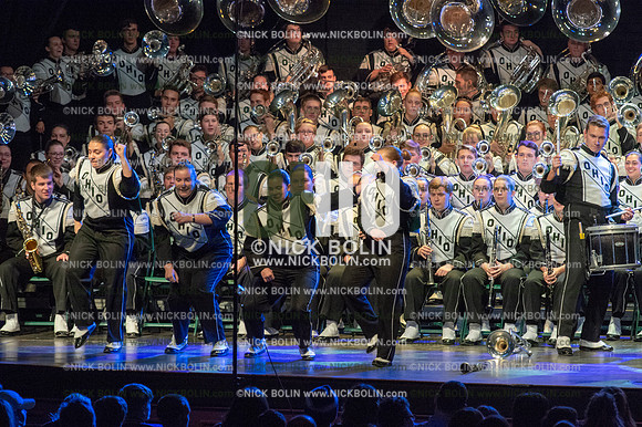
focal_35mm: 210
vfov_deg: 6.5
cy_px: 214
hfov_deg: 9.8
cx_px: 321
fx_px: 3743
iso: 8000
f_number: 5.6
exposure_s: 1/400
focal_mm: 210
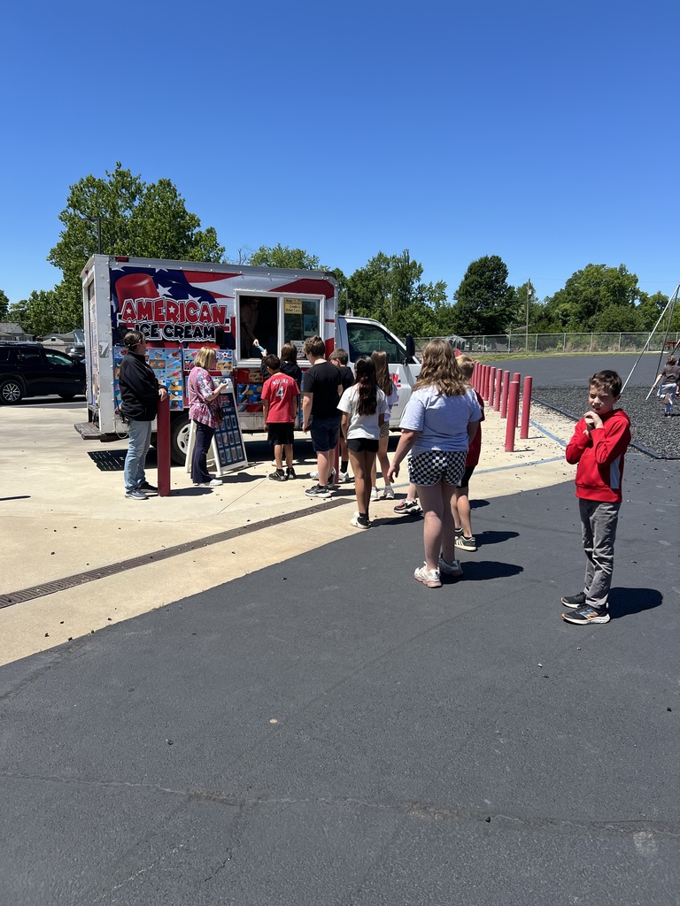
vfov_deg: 67.3
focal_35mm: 26
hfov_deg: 53.1
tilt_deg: -8.6
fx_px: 681
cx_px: 340
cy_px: 453
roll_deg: -2.2
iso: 50
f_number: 1.5
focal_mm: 5.7
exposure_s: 1/3571
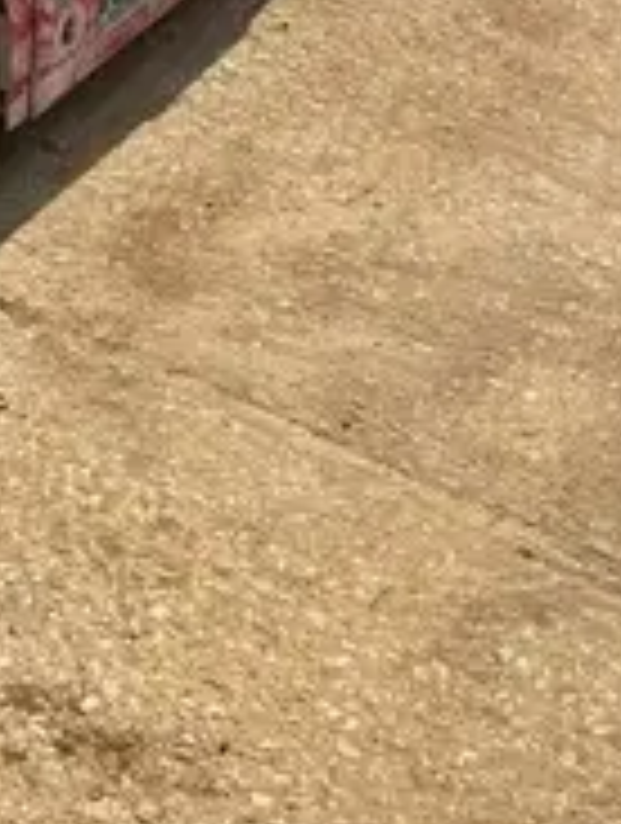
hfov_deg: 13.9
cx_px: -94
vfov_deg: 15.8
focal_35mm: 104
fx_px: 2479
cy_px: -700
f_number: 1.6
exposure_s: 1/4484
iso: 50
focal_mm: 5.1
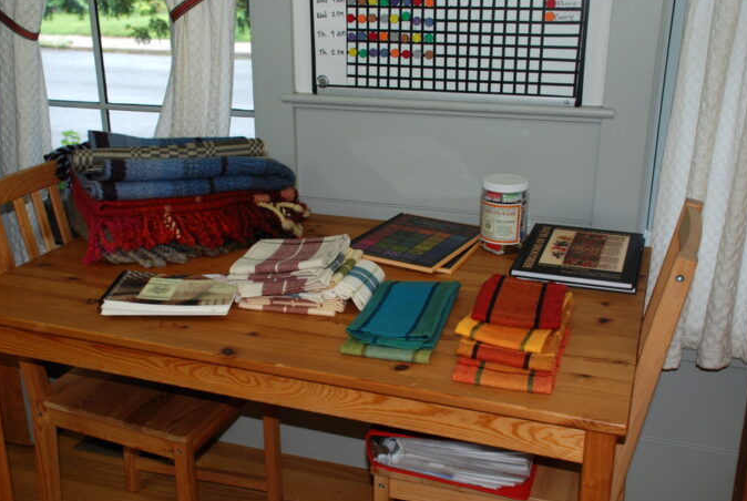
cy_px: 262
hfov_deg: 47.3
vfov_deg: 32.8
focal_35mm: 41
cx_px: 344
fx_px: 852
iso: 400
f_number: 4
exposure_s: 1/60
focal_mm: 24
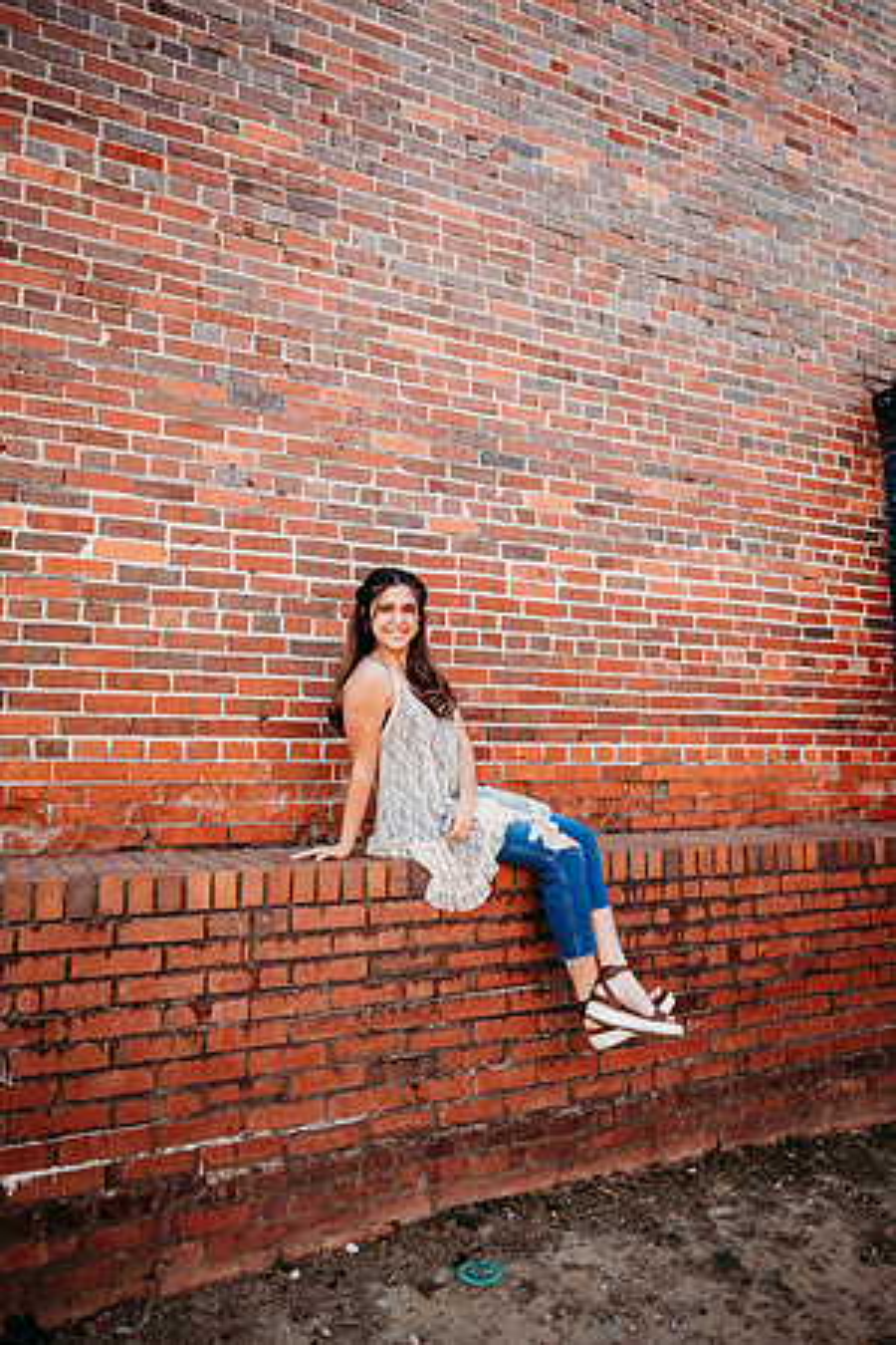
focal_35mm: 24
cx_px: 448
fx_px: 896
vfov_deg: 73.7
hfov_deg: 53.1
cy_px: 672
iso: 100
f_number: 2.2
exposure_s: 1/500
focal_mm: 24
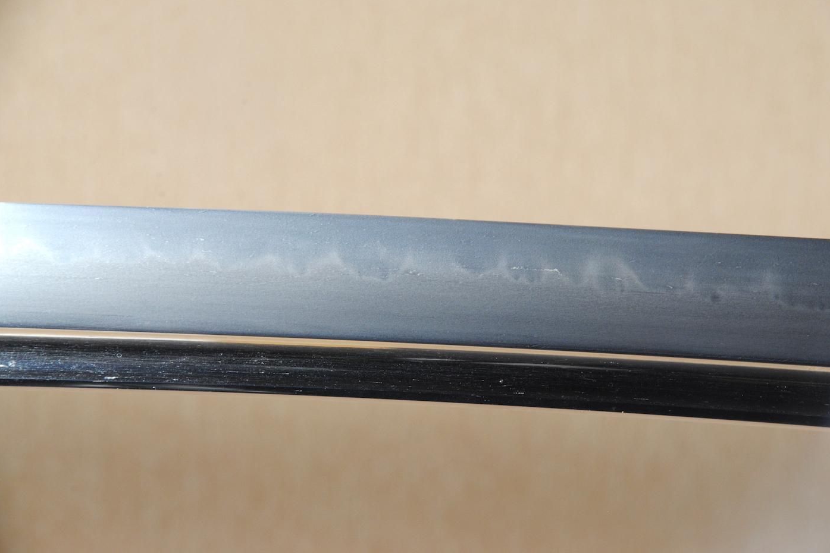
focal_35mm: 204
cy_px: 275
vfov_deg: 6.7
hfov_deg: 10.1
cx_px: 415
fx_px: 4691
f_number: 11
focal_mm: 135
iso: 400
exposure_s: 1/2
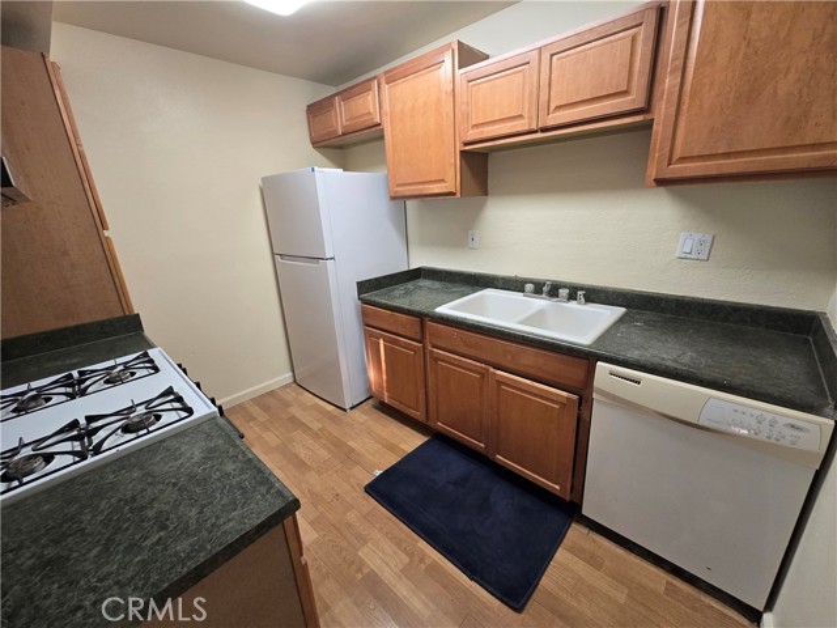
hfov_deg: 106.2
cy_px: 314
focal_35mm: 13
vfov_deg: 89.9
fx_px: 314
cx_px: 418
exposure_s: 1/60
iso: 200
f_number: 2.2
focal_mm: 2.2
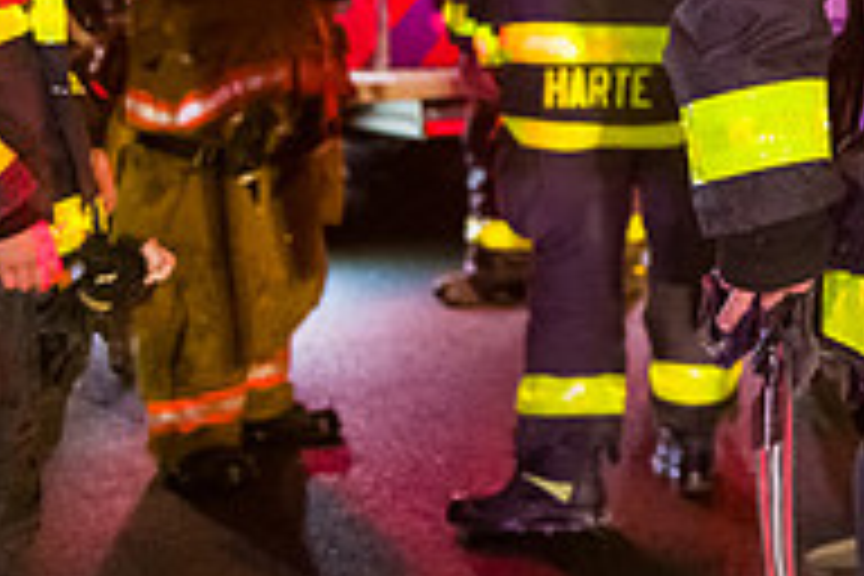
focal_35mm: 121
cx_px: 1206
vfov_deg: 11.1
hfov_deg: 15.8
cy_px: -92
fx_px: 2904
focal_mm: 40
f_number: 3.5
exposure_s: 1/125
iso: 3200
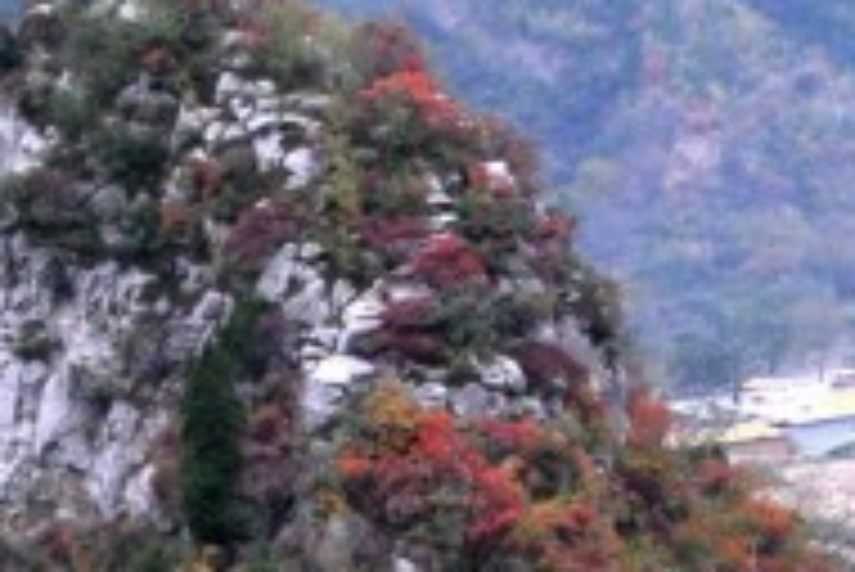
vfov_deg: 5.3
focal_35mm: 257
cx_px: 176
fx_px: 6108
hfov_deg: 8.0
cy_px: 761
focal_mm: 42
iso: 200
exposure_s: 1/45
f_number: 7.1
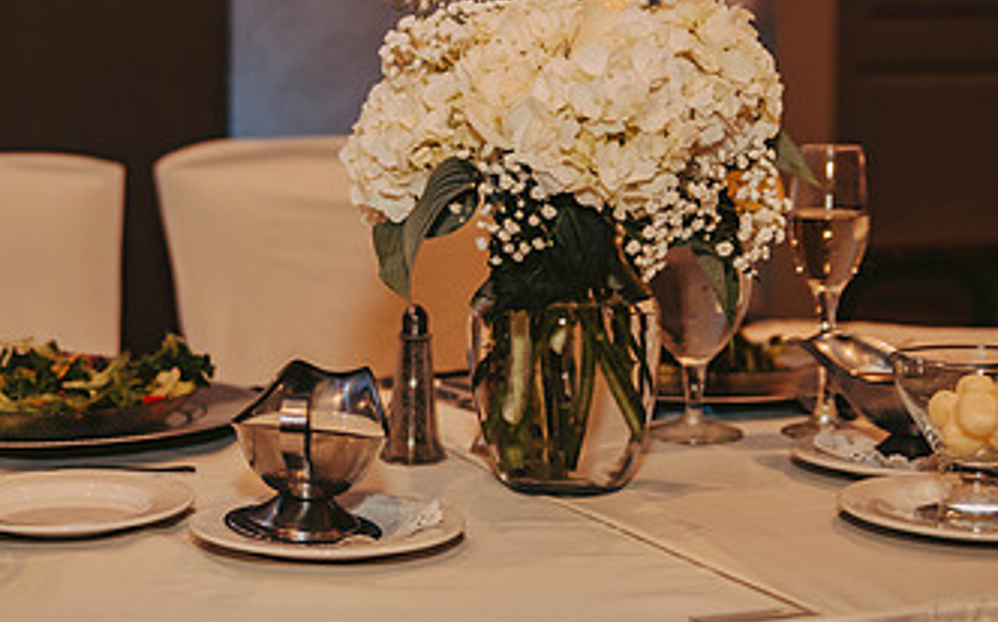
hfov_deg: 25.1
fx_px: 2229
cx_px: 334
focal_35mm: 82
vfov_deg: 15.9
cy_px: 212
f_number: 2.8
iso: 500
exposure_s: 1/60
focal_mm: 46
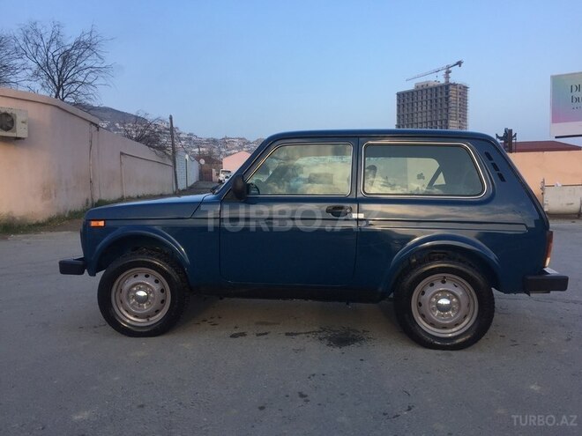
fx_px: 488
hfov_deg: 61.7
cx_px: 291
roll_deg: +0.4
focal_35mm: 29
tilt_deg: -4.9
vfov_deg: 48.2
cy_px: 218
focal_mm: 4.15
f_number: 2.2
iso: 32
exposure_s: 1/527
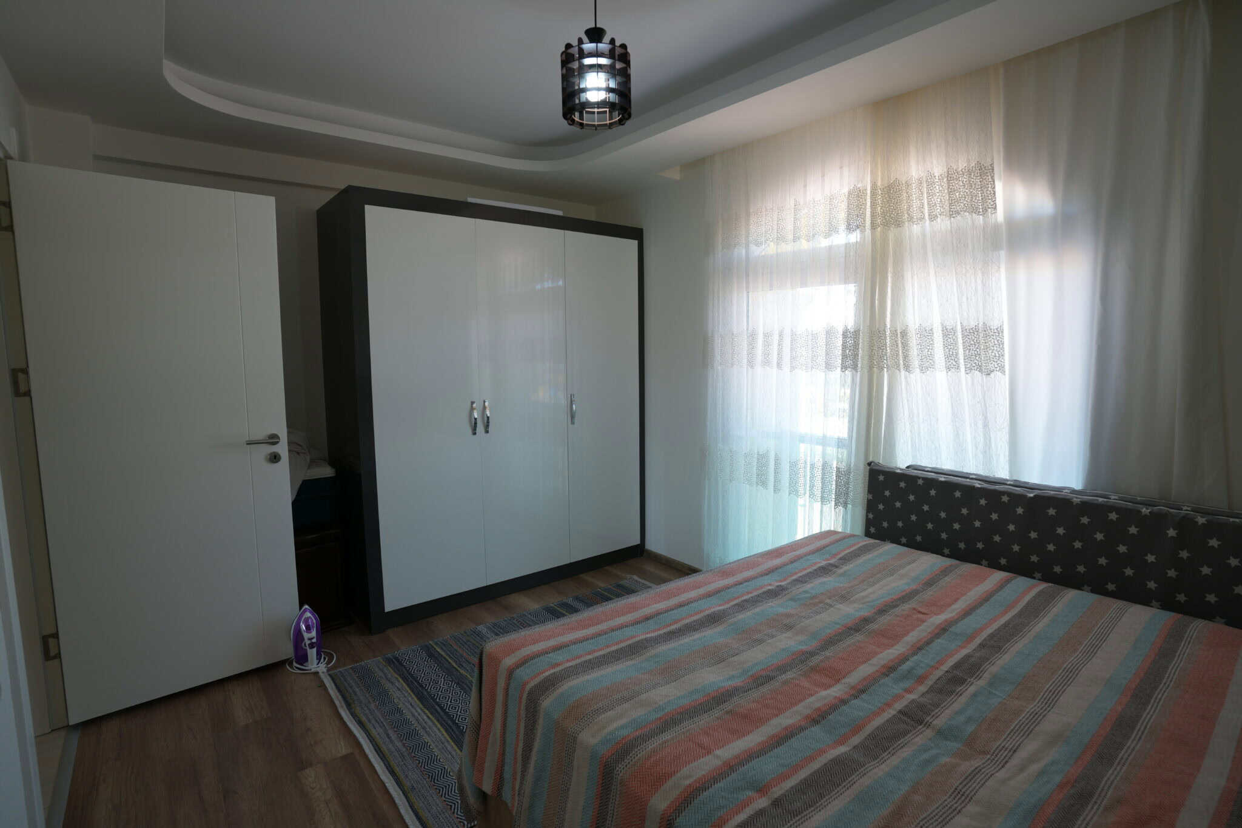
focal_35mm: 17
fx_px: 586
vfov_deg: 70.4
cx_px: 621
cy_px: 414
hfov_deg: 93.3
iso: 160
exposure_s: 1/60
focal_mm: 17
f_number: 4
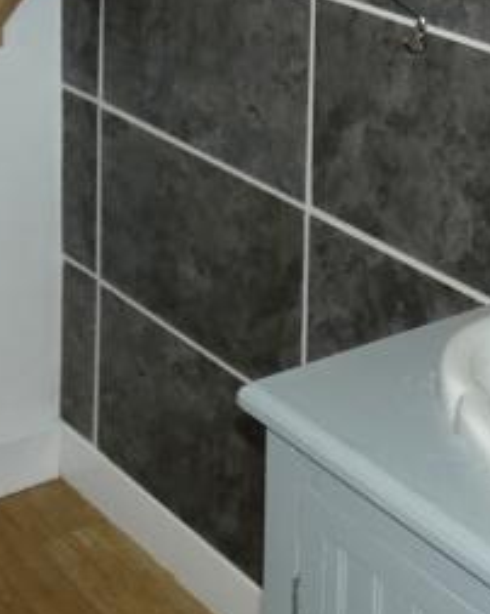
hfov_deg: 19.0
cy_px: -187
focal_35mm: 79
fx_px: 1434
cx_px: 39
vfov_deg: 21.8
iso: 80
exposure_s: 1/60
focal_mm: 3.6
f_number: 2.8
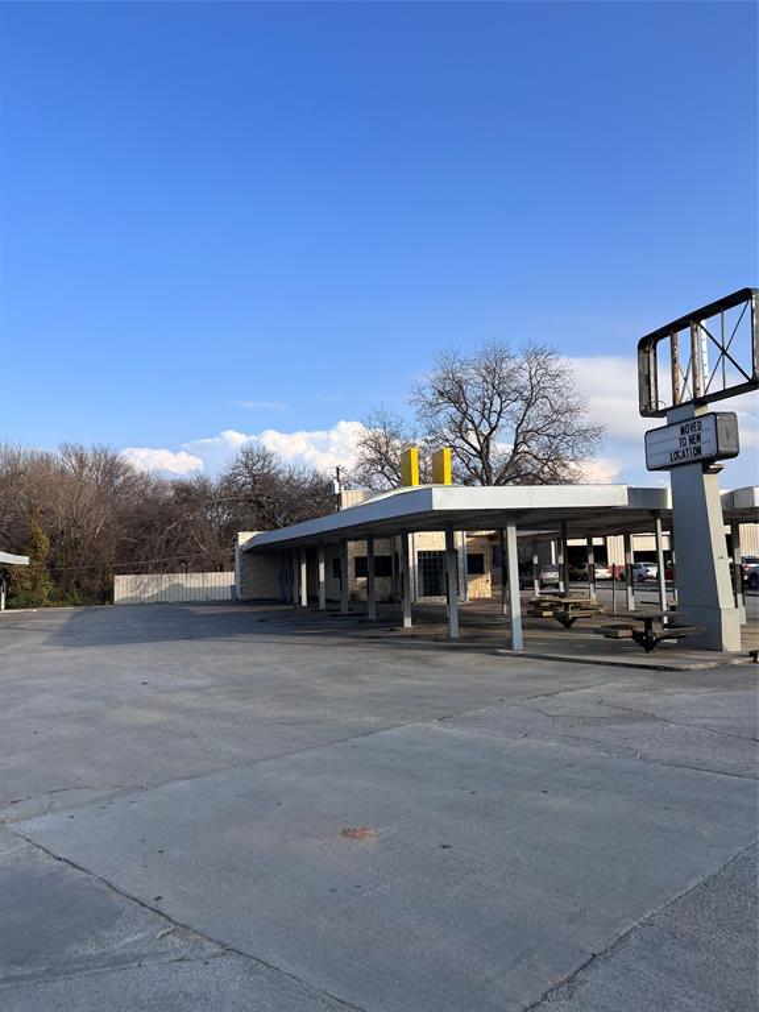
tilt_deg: +4.8
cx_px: 380
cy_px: 506
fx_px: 760
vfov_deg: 67.3
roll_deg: +0.2
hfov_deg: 53.1
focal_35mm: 26
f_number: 1.5
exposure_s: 1/2841
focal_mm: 5.7
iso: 50
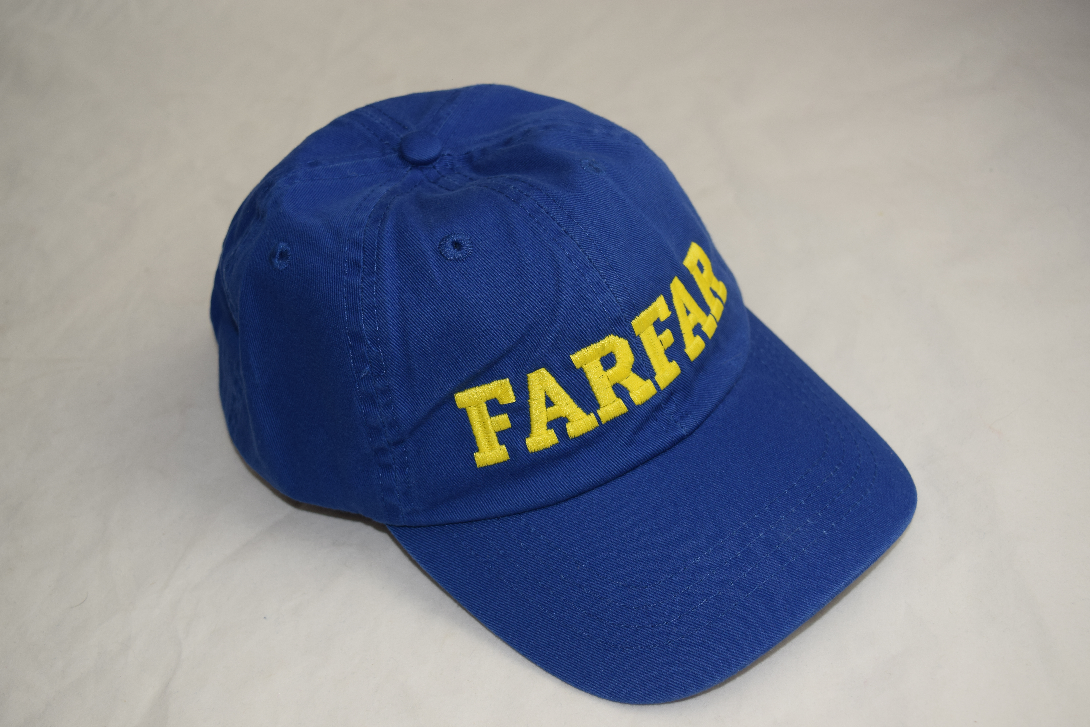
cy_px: 364
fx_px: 1362
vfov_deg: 29.9
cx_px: 545
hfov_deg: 43.6
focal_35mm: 45
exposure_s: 1/125
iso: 320
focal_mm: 30
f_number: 5.6
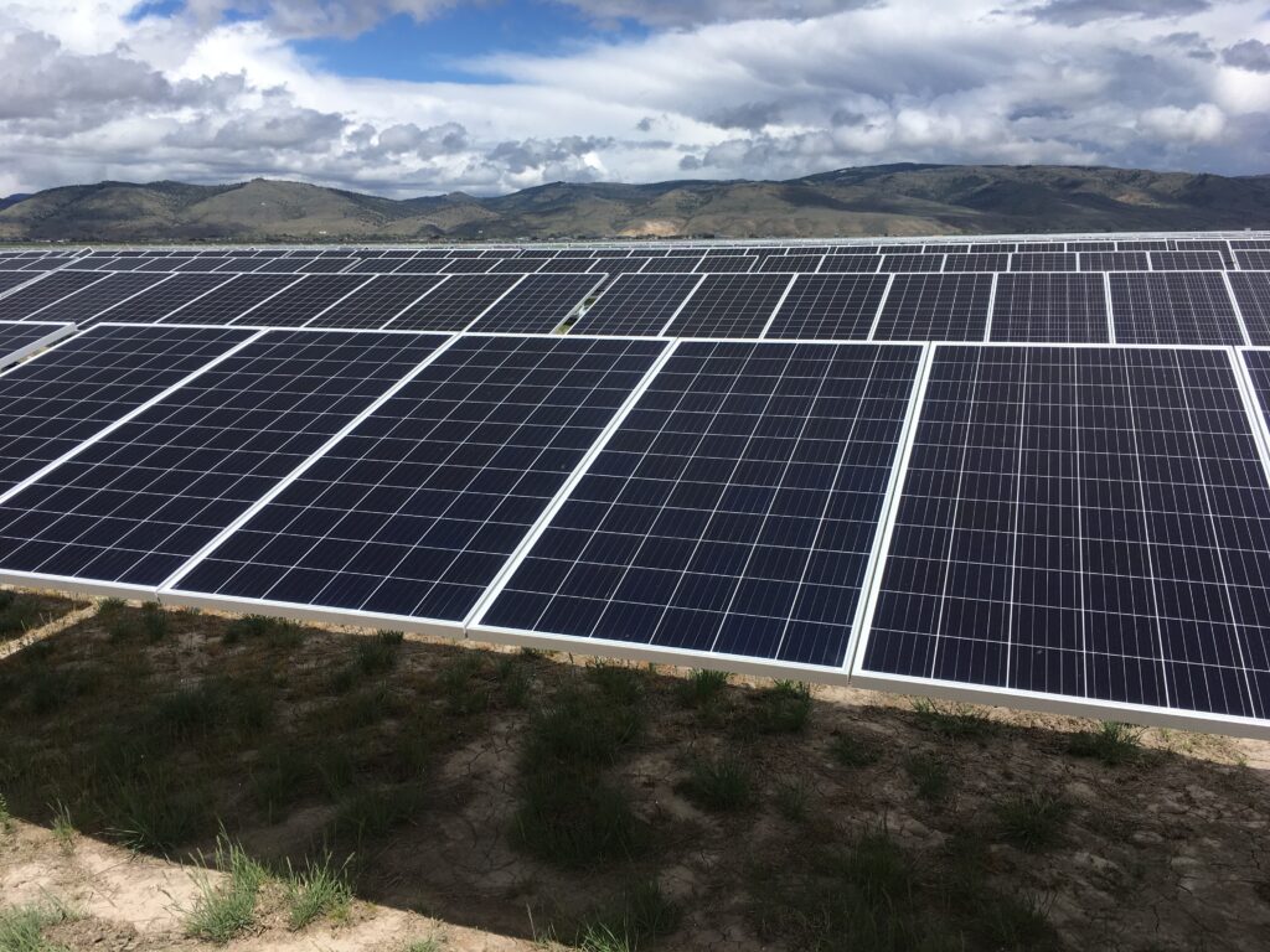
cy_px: 476
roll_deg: +0.2
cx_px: 635
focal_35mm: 29
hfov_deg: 61.7
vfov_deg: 48.2
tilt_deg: -13.4
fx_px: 1064
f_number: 2.2
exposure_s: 1/2653
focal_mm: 4.15
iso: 25
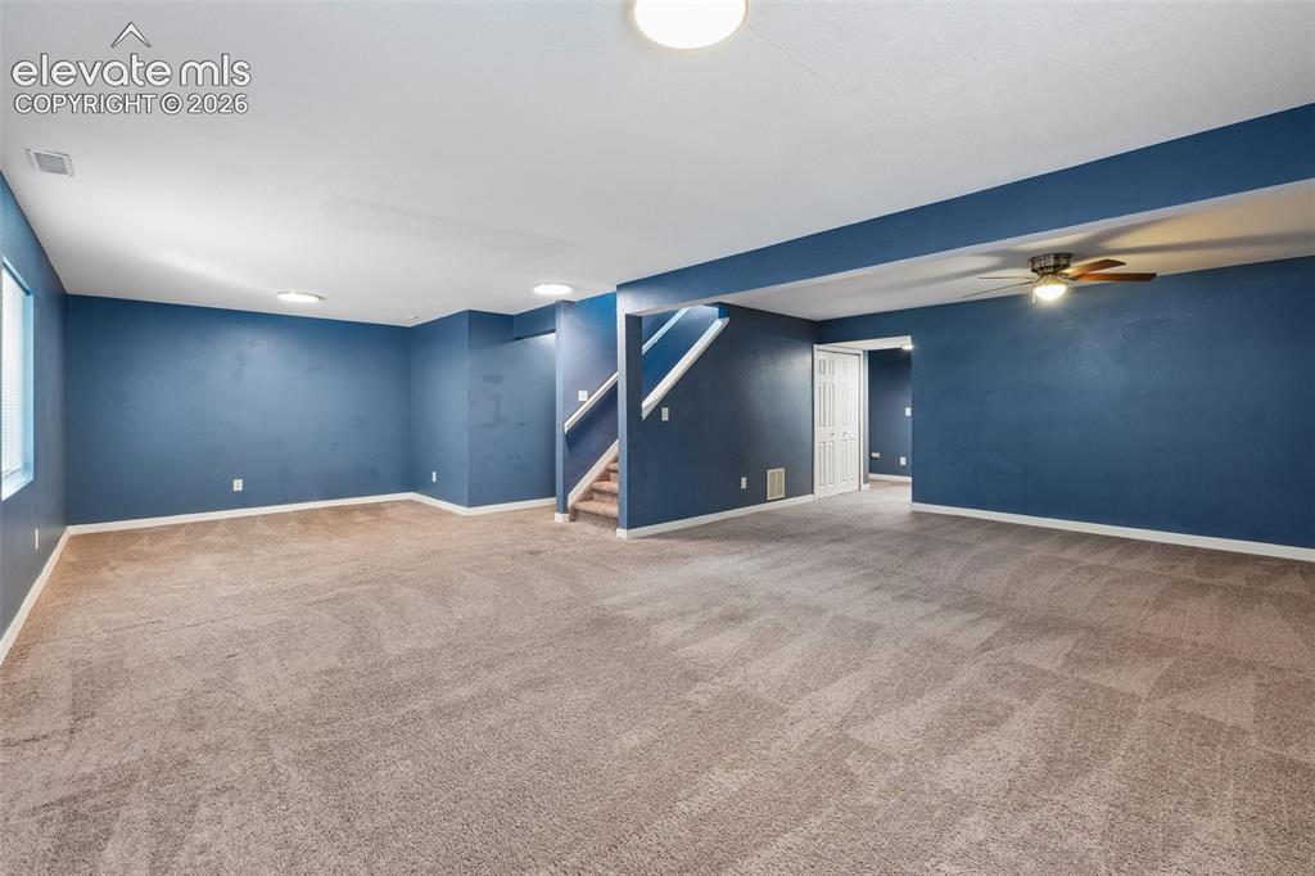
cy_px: 438
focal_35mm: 15
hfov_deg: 100.4
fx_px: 548
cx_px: 658
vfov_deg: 77.3
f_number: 9
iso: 320
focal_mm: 10
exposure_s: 1/3.33
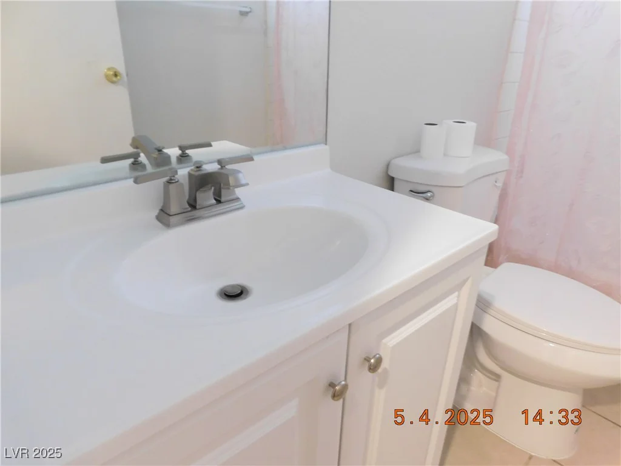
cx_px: 310
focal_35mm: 24
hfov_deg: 71.6
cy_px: 233
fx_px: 431
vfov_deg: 56.8
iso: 400
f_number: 3
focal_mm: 4.1
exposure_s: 1/25
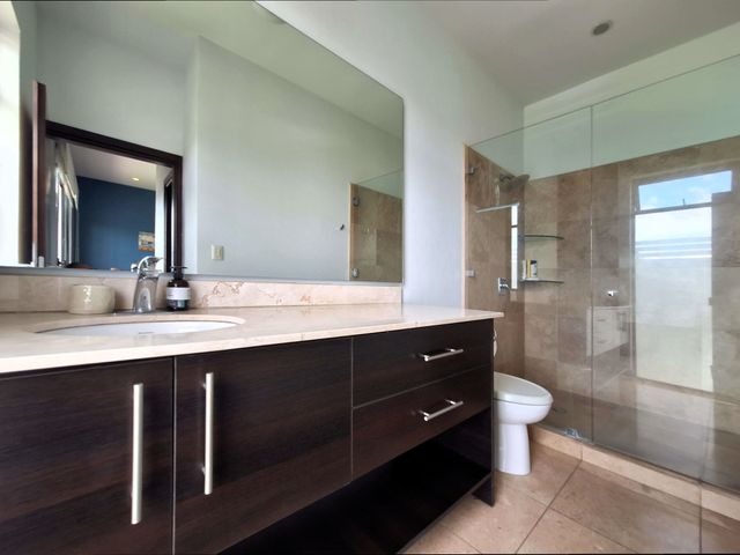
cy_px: 278
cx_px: 370
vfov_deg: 89.9
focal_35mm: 13
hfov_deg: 106.2
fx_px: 278
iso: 64
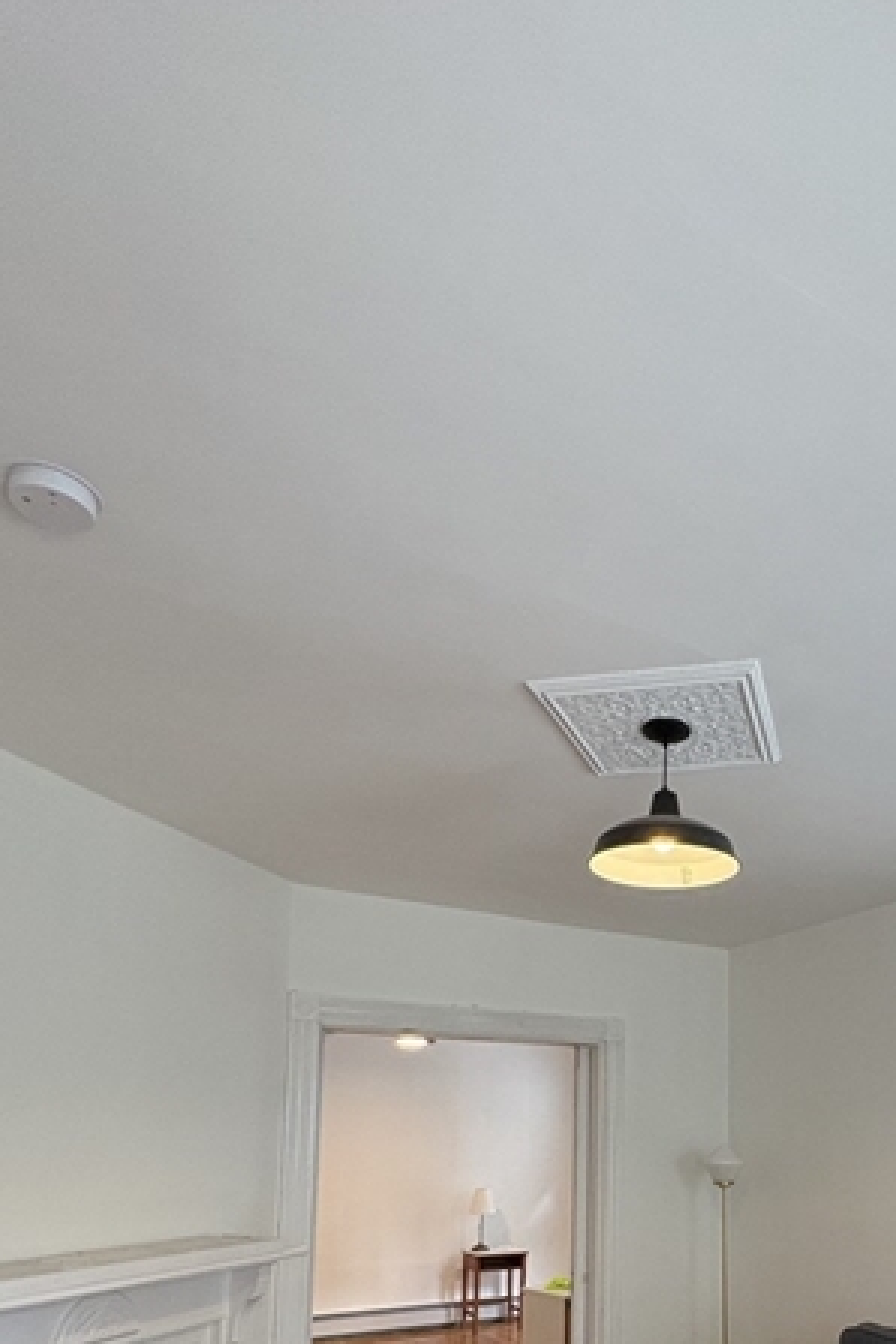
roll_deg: -0.3
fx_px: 933
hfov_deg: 48.5
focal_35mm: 25
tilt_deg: +6.6
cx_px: 710
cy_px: 1061
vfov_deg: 65.5
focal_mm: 2.22
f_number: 2.2
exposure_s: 1/120
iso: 320
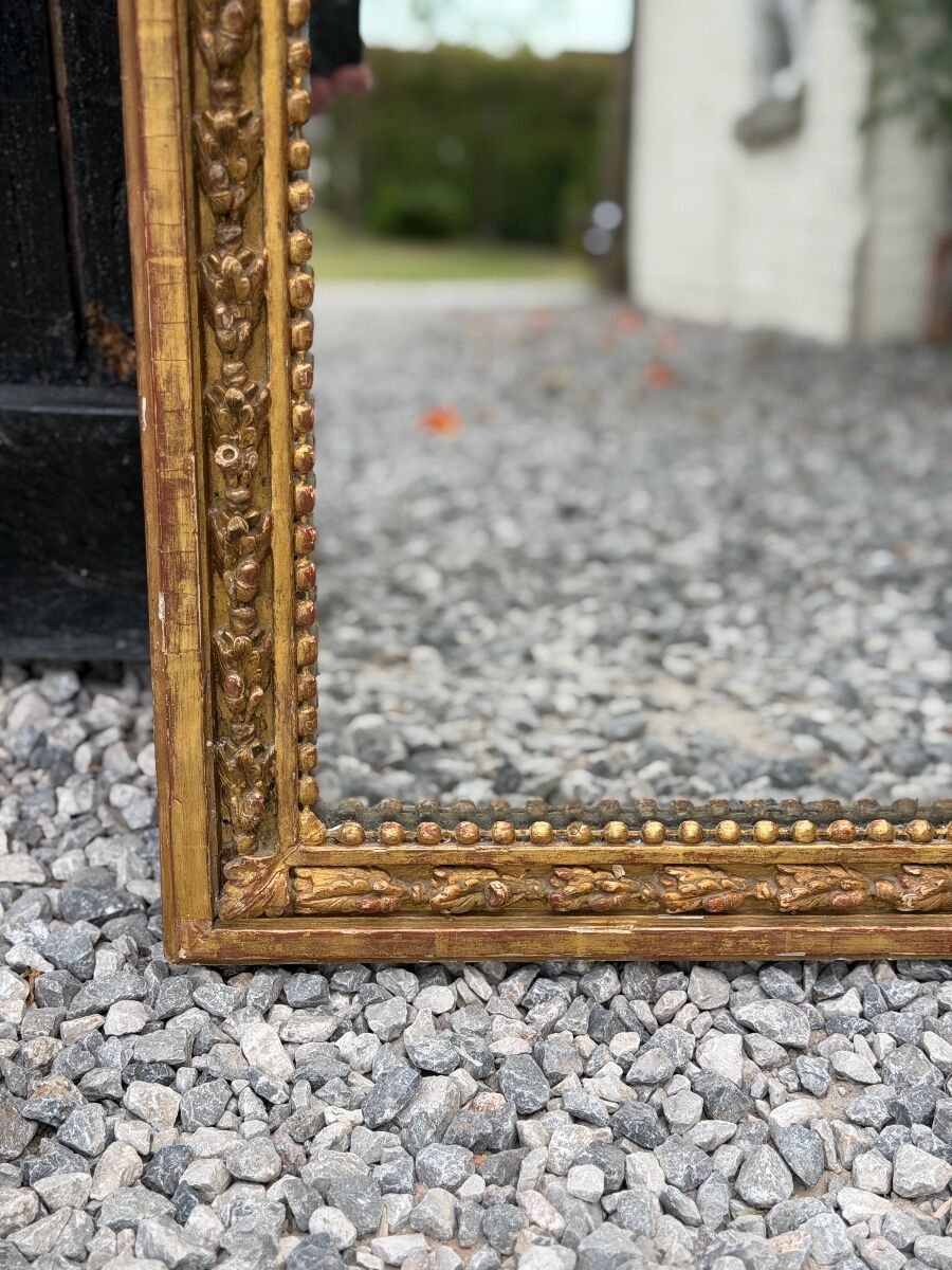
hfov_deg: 30.3
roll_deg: -2.5
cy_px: 635
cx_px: 476
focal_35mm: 48
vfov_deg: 39.7
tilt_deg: -29.9
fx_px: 1760
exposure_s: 1/706
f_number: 1.78
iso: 64
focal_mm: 6.76
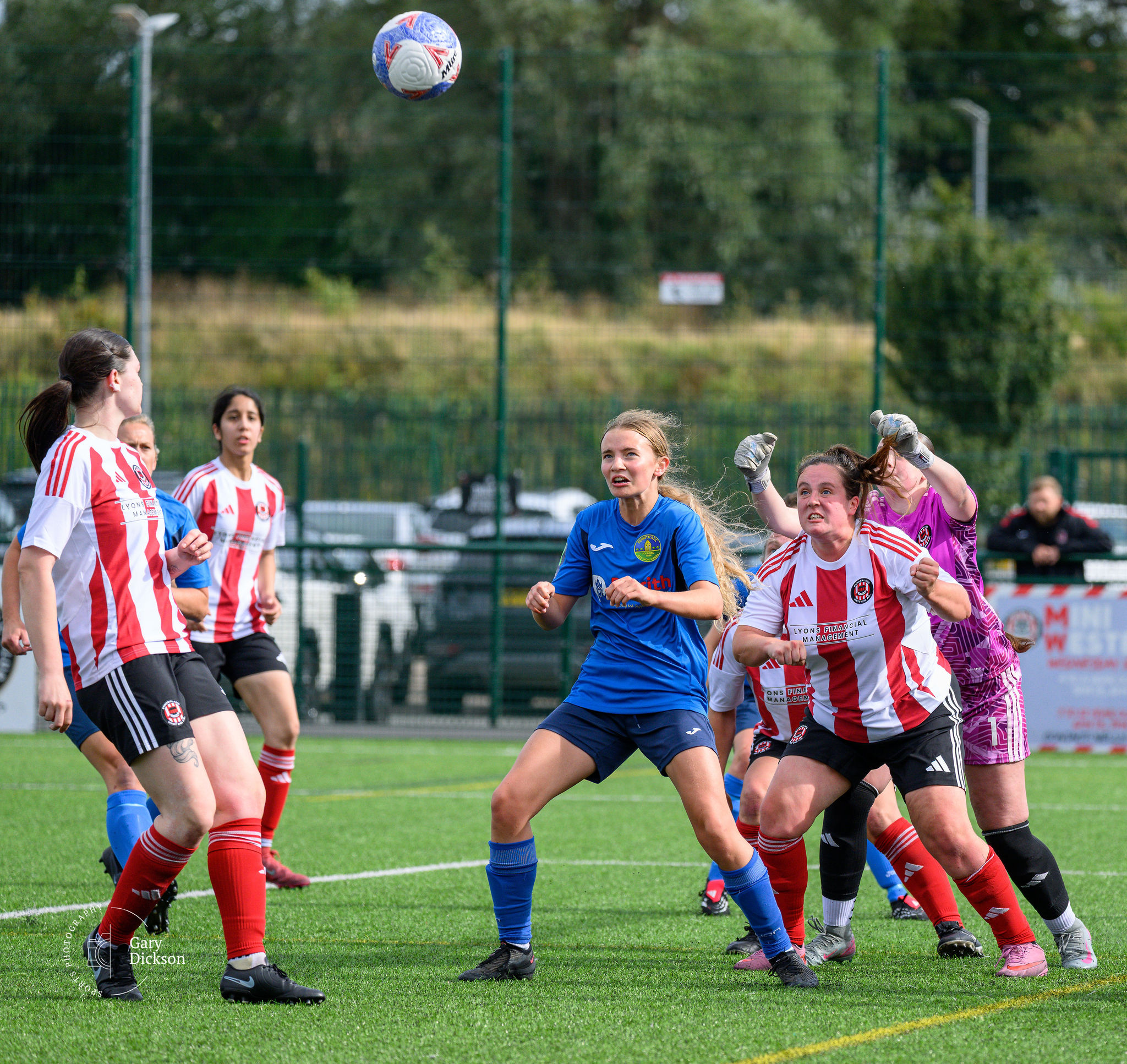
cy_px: 522
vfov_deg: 5.5
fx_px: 11092
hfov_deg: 5.8
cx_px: 807
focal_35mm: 310
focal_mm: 240
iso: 560
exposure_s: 1/1600
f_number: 5
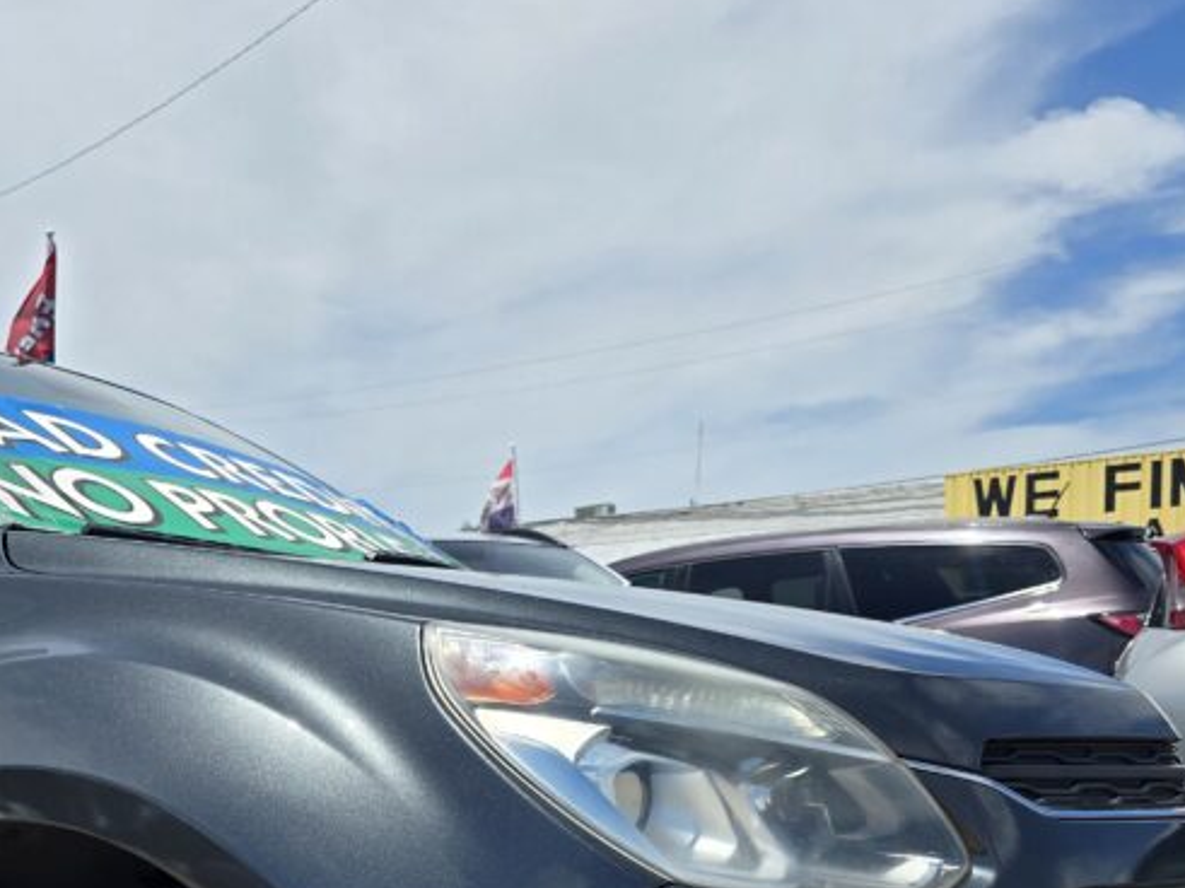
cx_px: 171
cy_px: 874
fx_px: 1643
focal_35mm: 48
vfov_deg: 28.5
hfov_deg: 37.6
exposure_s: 1/965
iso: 12
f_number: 1.7
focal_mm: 6.3
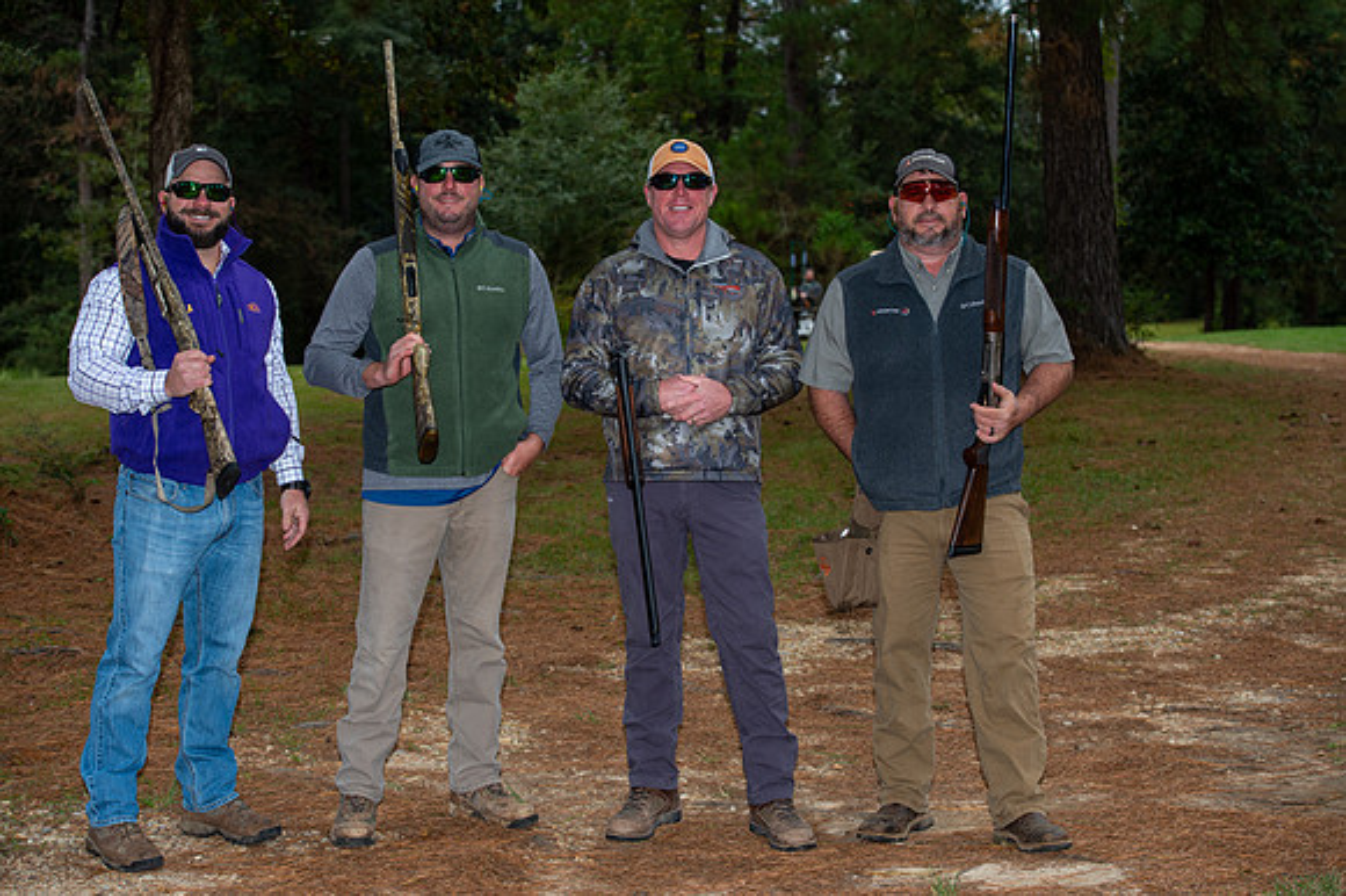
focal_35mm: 70
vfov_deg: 19.4
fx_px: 2616
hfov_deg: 28.9
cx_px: 673
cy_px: 448
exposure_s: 1/160
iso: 320
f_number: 5.6
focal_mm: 70
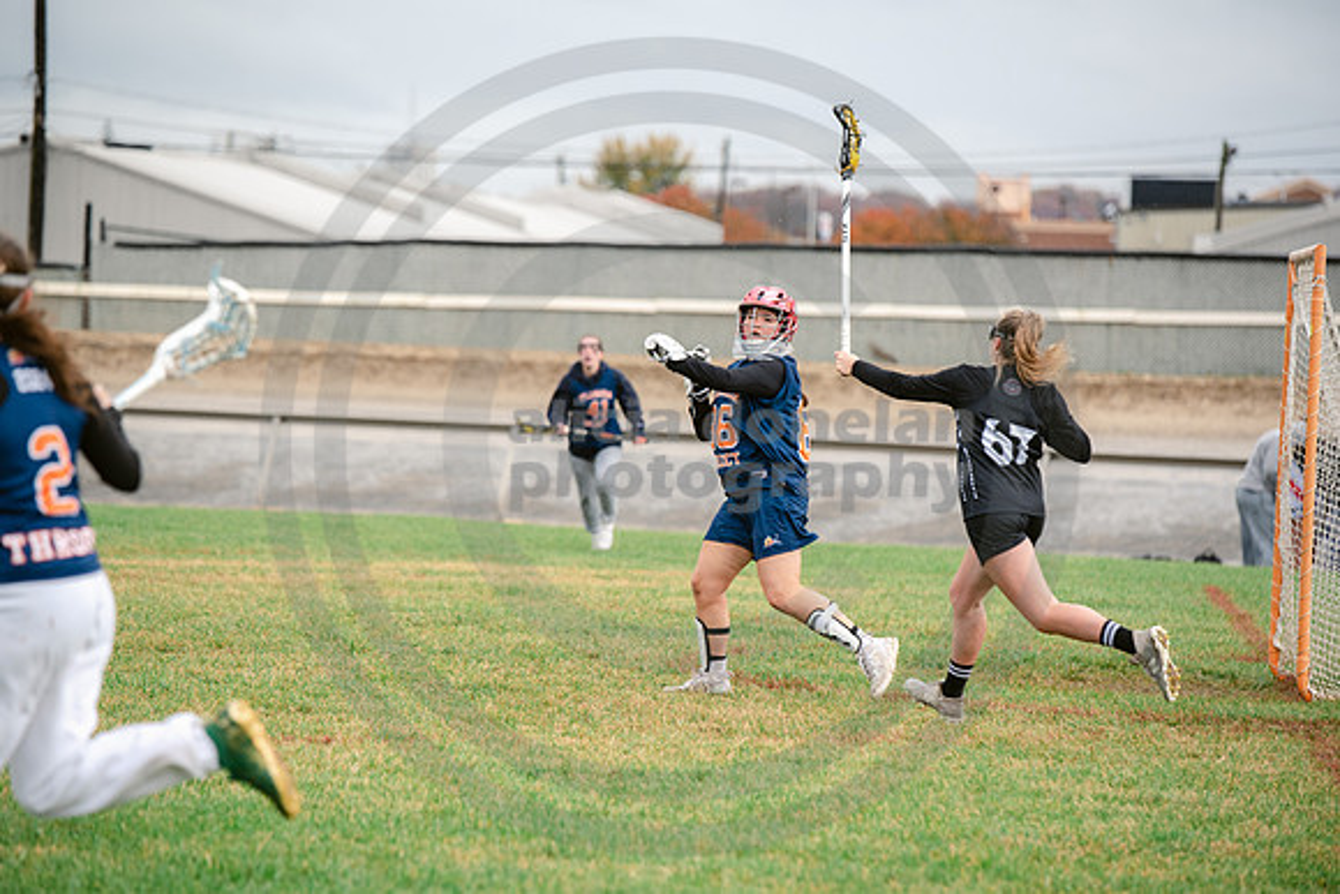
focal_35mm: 170
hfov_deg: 12.1
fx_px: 6329
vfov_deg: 8.1
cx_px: 670
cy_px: 447
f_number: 3.5
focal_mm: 170
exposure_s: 1/800
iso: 400
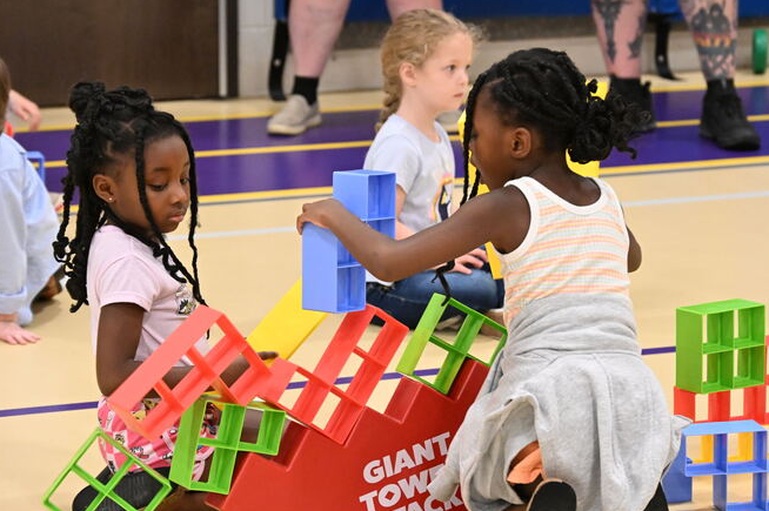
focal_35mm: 153
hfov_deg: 13.4
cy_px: 245
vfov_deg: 9.0
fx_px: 3266
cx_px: 388
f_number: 6.3
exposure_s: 1/250
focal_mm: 125
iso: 10000
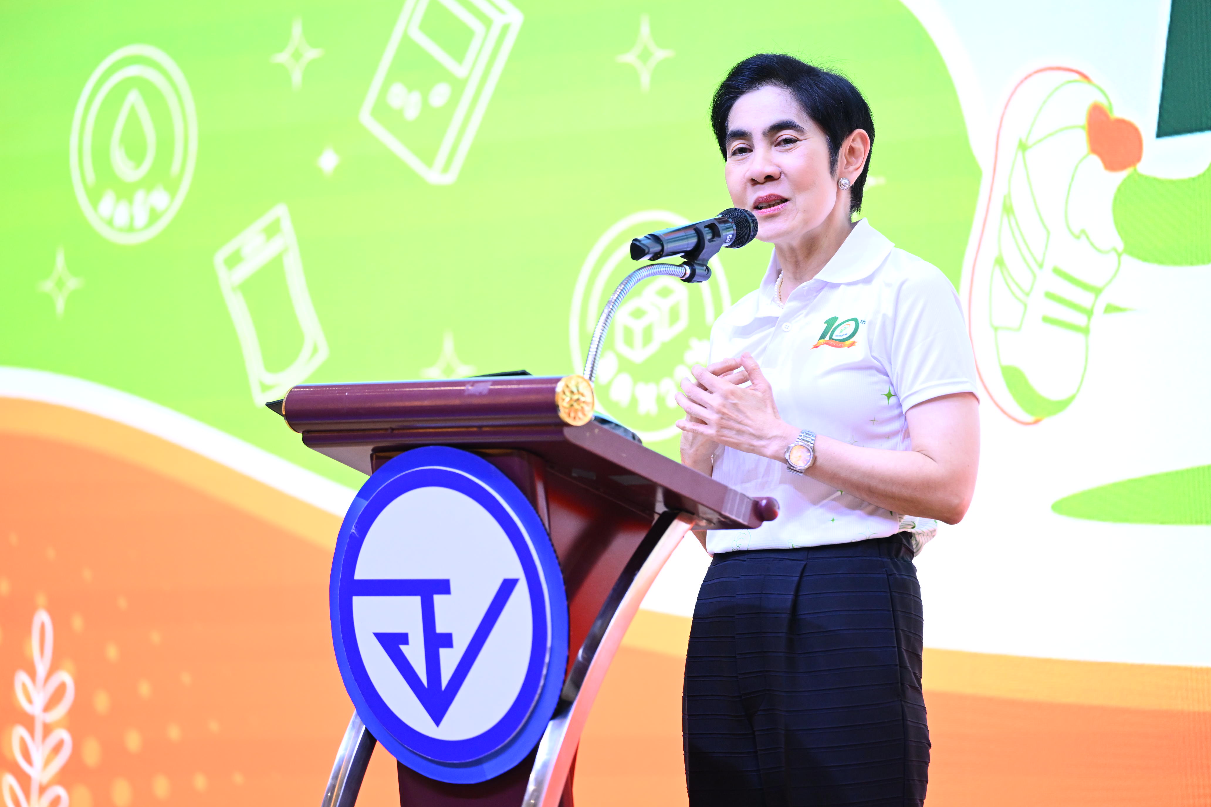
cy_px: 404
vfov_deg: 7.2
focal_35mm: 190
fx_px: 6391
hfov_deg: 10.8
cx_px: 606
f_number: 3.2
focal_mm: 190
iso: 2500
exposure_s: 1/250
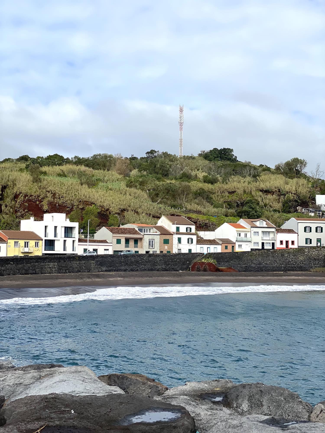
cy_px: 216
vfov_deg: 36.8
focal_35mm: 52
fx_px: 651
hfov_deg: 28.0
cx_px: 162
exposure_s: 1/1916
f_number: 2
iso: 20
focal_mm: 6
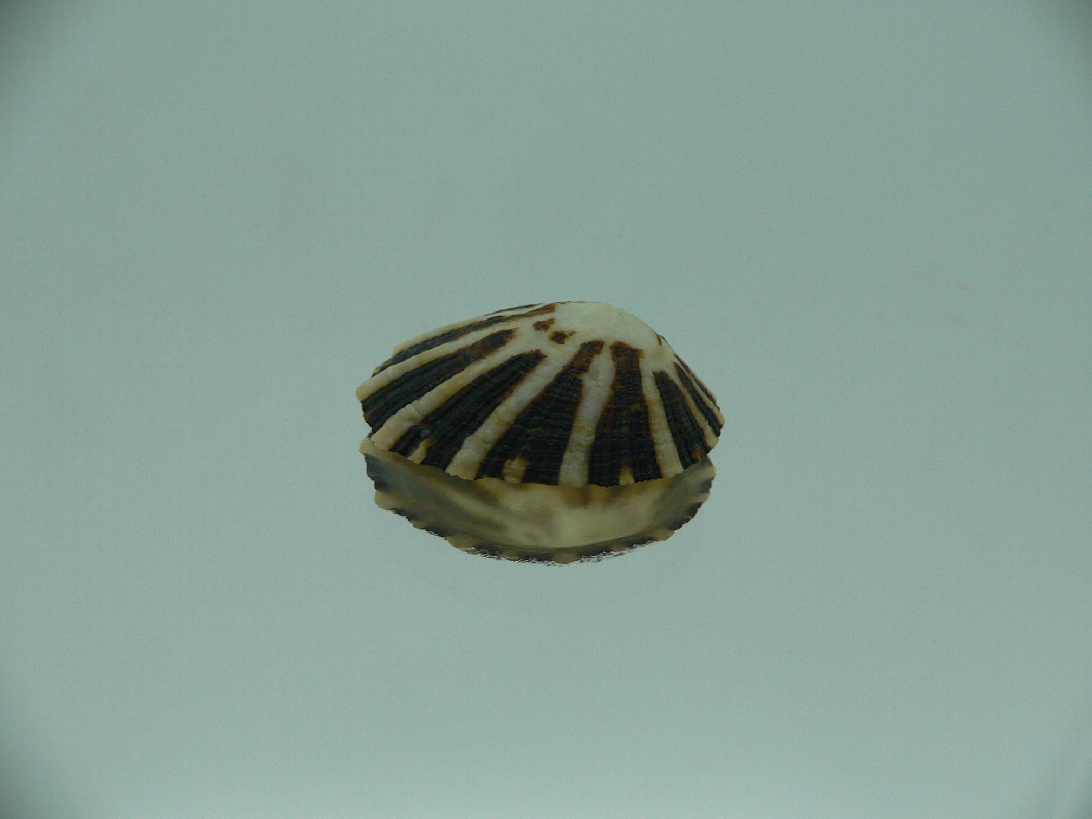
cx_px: 546
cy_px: 410
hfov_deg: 52.6
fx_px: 1104
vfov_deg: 40.7
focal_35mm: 35
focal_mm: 4.6
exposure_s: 1/60
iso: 80
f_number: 2.8
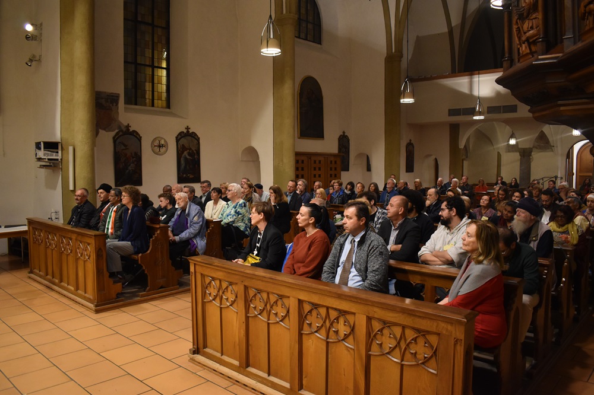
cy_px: 198
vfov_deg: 47.9
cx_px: 297
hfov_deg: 67.4
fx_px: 445
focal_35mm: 27
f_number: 3.5
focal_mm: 18
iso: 1800
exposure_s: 1/30
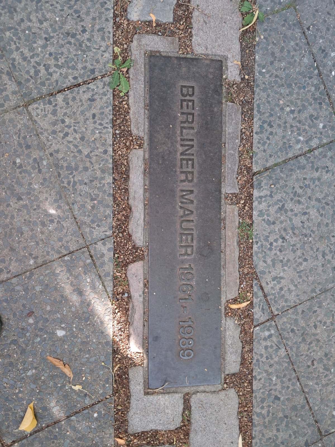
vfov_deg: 65.3
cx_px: 168
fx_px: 348
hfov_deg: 51.4
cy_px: 224
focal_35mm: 27
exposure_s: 1/100
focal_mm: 4
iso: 200
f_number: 1.8
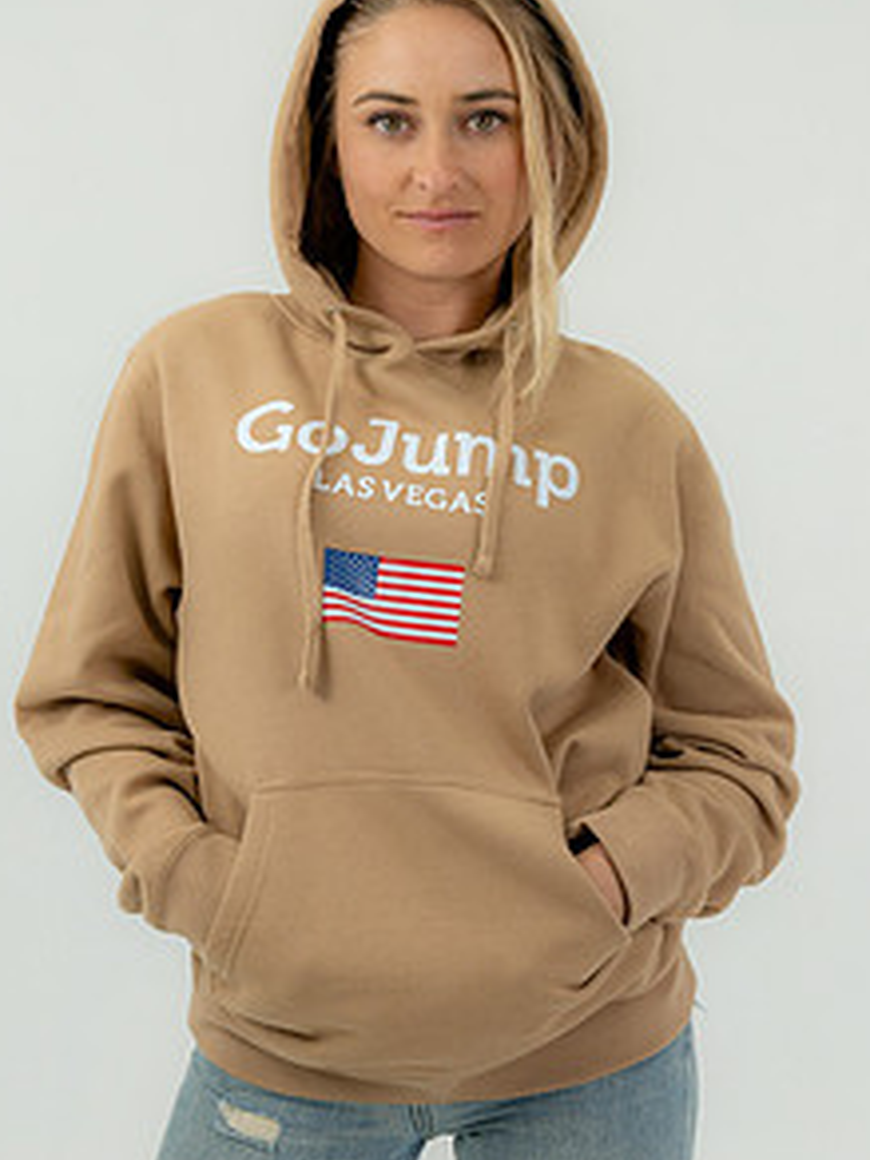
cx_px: 413
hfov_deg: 17.8
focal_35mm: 83
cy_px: 616
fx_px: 2781
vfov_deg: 23.6
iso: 800
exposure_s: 1/160
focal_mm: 56
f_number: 8
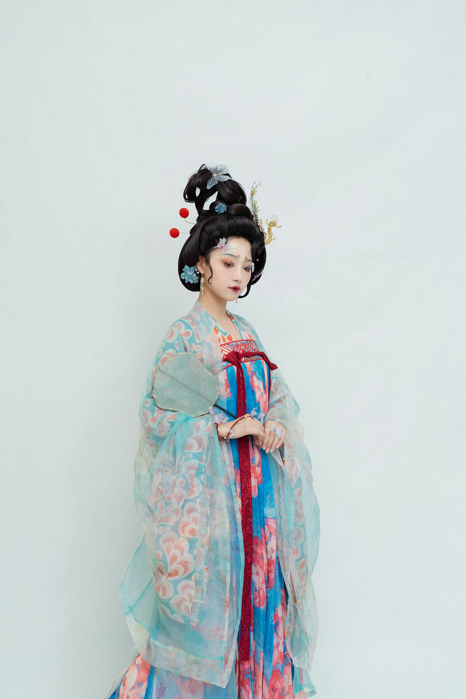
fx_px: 971
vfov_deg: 39.6
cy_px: 350
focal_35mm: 50
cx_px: 233
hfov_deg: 27.0
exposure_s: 1/125
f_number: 2.8
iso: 100
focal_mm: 50
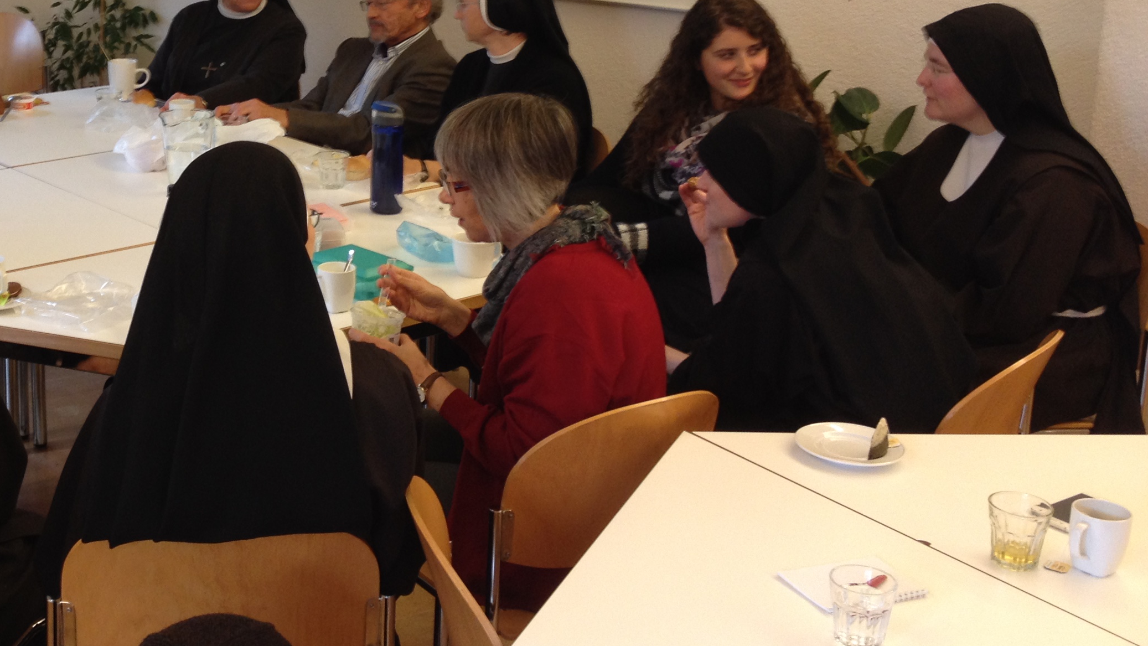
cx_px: 246
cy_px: 138
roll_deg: -0.9
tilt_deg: -13.5
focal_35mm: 60
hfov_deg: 34.0
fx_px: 1827
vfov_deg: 19.9
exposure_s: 1/20
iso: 80
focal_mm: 4.28
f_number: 2.4
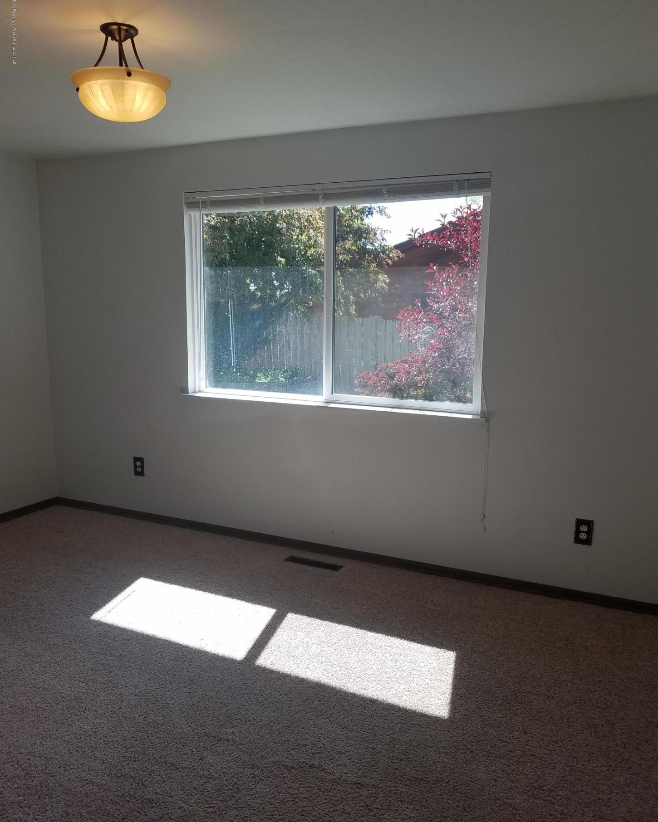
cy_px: 448
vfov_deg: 62.1
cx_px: 334
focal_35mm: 28
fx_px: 682
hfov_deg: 51.5
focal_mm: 4.2
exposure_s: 1/449
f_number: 1.7
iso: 50
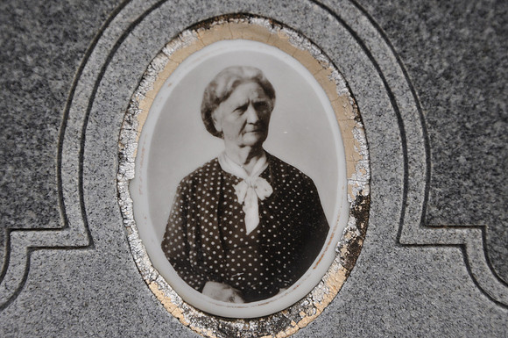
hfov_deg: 26.0
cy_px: 169
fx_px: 1099
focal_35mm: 78
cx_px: 254
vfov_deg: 17.4
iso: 400
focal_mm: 52
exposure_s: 1/80
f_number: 5
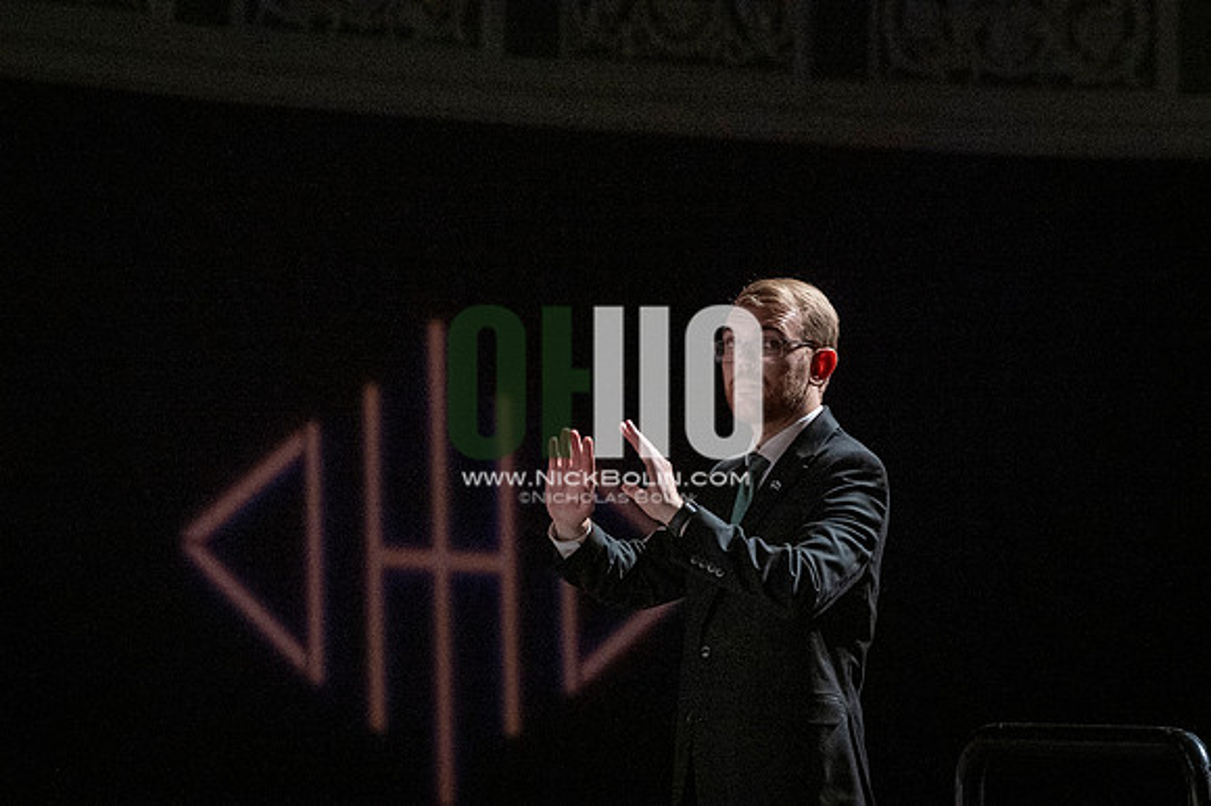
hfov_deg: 12.0
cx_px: 606
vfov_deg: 8.0
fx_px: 5782
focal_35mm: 172
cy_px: 403
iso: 6400
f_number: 4
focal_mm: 115
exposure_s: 1/500
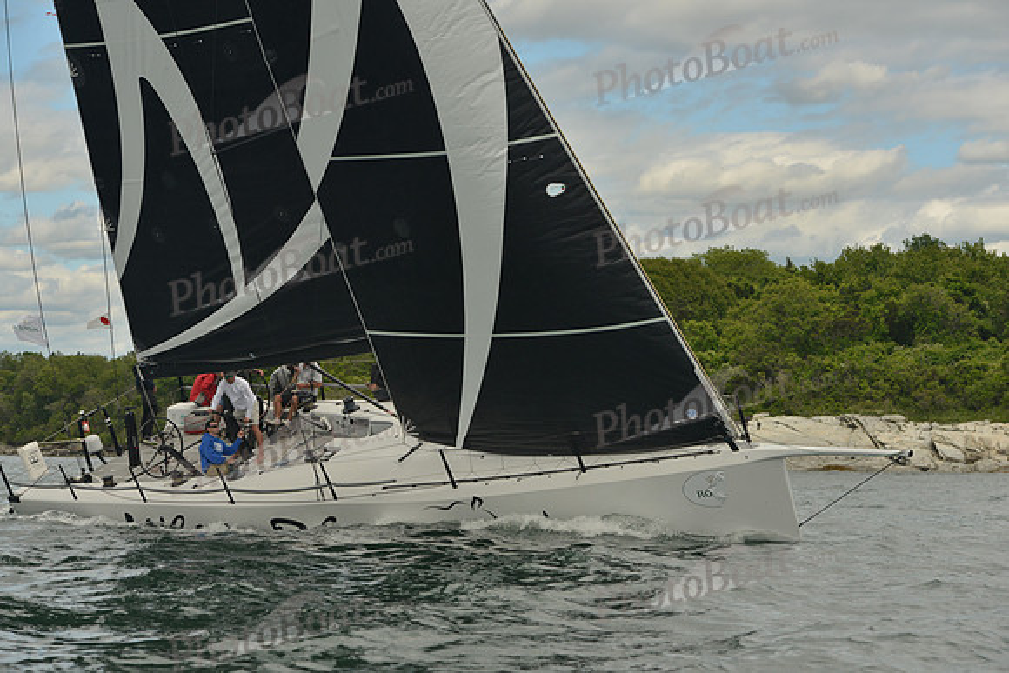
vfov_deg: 13.7
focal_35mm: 100
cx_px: 504
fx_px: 2803
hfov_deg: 20.4
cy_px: 336
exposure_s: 1/1000
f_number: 5.6
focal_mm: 100
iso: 400
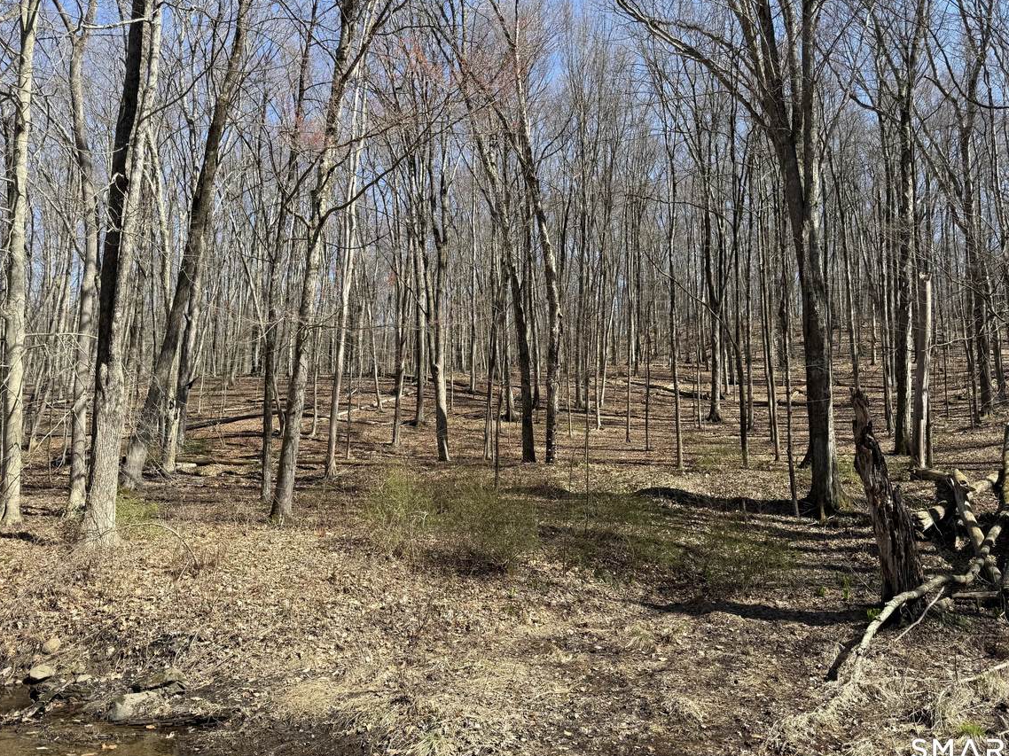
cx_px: 512
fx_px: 787
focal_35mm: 27
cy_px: 343
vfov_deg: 51.3
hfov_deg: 65.3
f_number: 1.78
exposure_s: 1/1689
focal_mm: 6.76
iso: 80
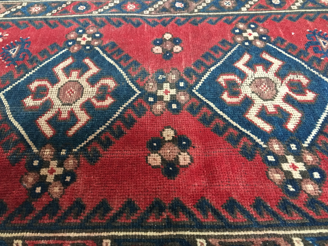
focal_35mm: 34
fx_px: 322
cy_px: 136
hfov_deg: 53.8
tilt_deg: -48.7
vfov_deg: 41.7
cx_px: 144
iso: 80
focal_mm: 4.15
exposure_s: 1/10
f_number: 2.2
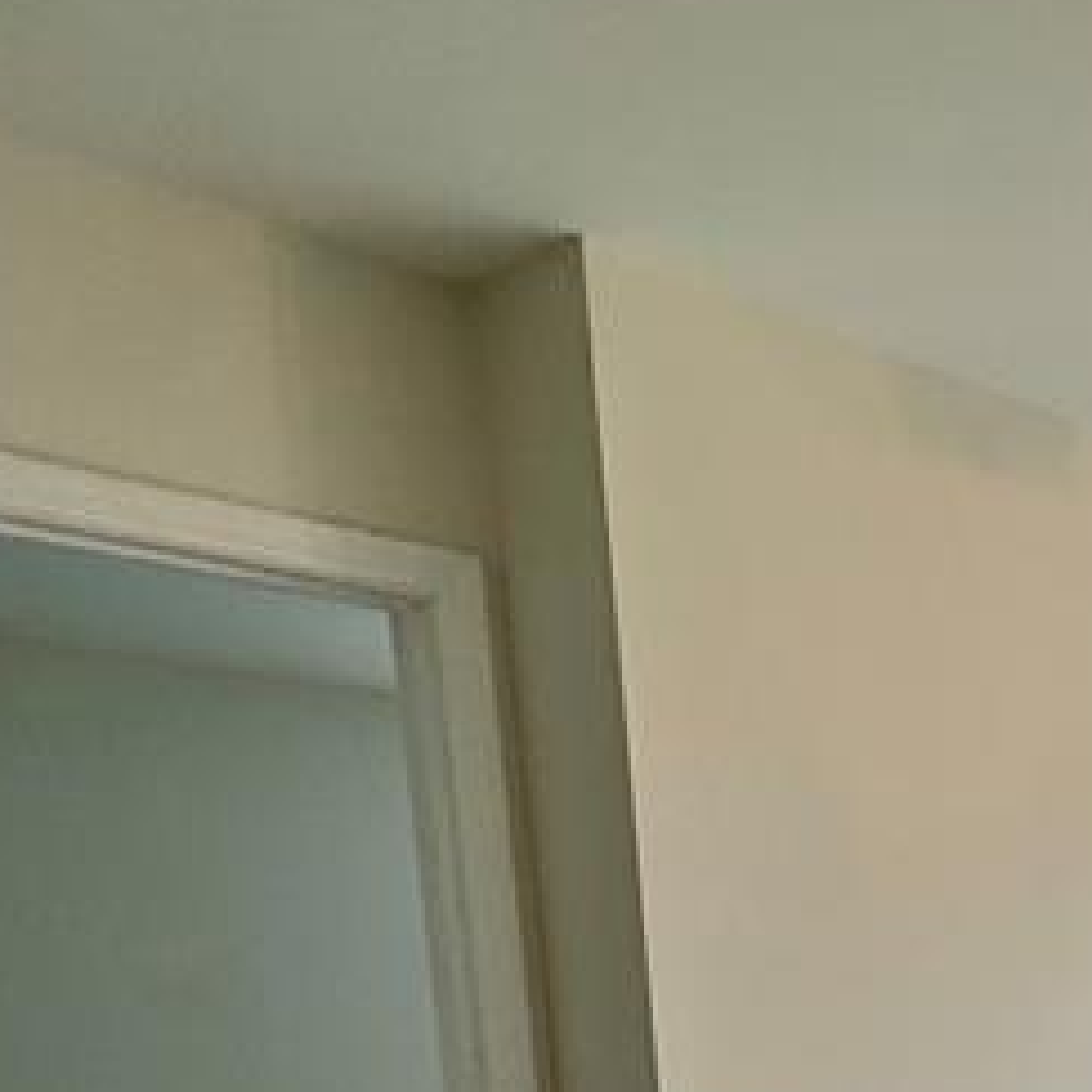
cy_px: 1437
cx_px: 1446
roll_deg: +1.2
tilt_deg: -13.0
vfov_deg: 27.2
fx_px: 1856
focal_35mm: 52
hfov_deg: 27.1
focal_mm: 2.22
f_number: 2.2
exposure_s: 1/170
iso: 40
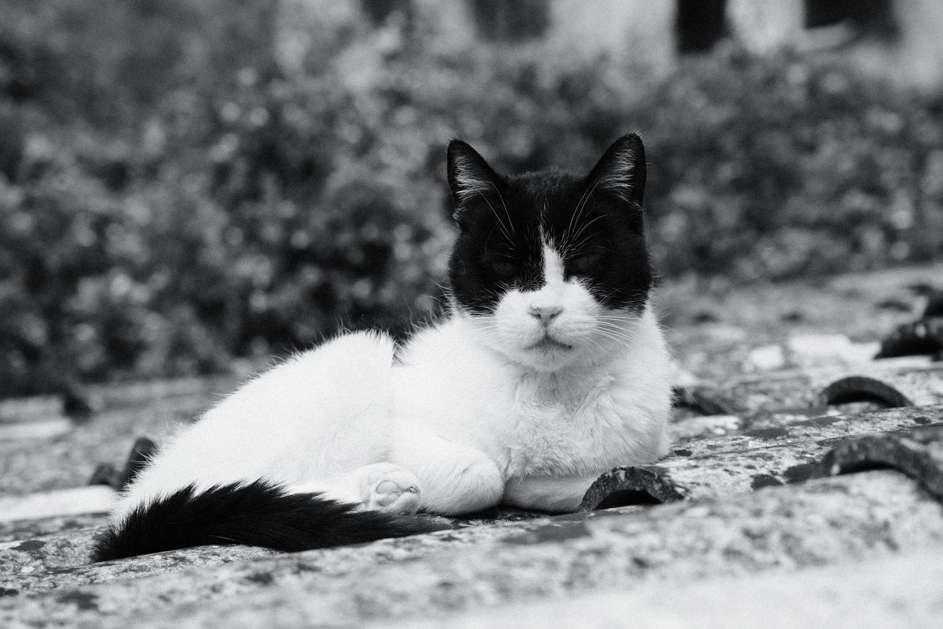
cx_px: 472
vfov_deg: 12.7
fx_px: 2829
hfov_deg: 18.9
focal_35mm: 108
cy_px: 314
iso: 640
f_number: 5.6
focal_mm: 72.1
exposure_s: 1/950
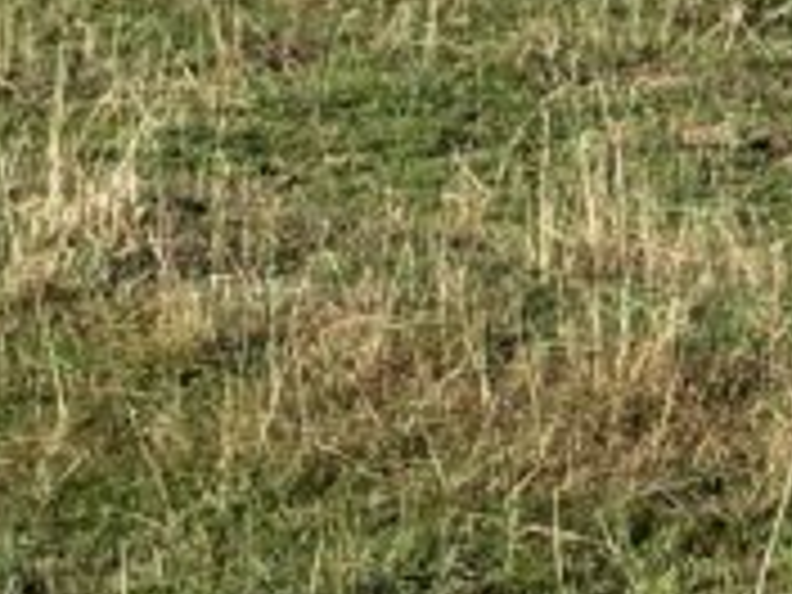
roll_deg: -2.4
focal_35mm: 302
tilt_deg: +0.0
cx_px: 986
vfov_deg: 4.8
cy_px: -958
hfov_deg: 6.5
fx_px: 6910
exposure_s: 1/1754
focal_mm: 5.96
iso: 40
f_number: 1.6
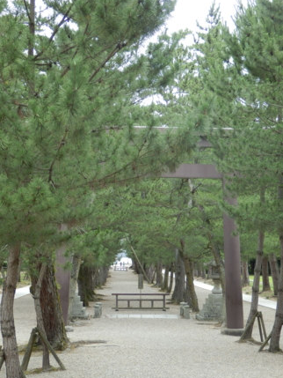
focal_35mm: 63
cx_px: 142
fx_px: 686
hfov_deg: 23.3
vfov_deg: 30.7
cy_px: 187
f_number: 4.2
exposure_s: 1/100
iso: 100
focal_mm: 10.8
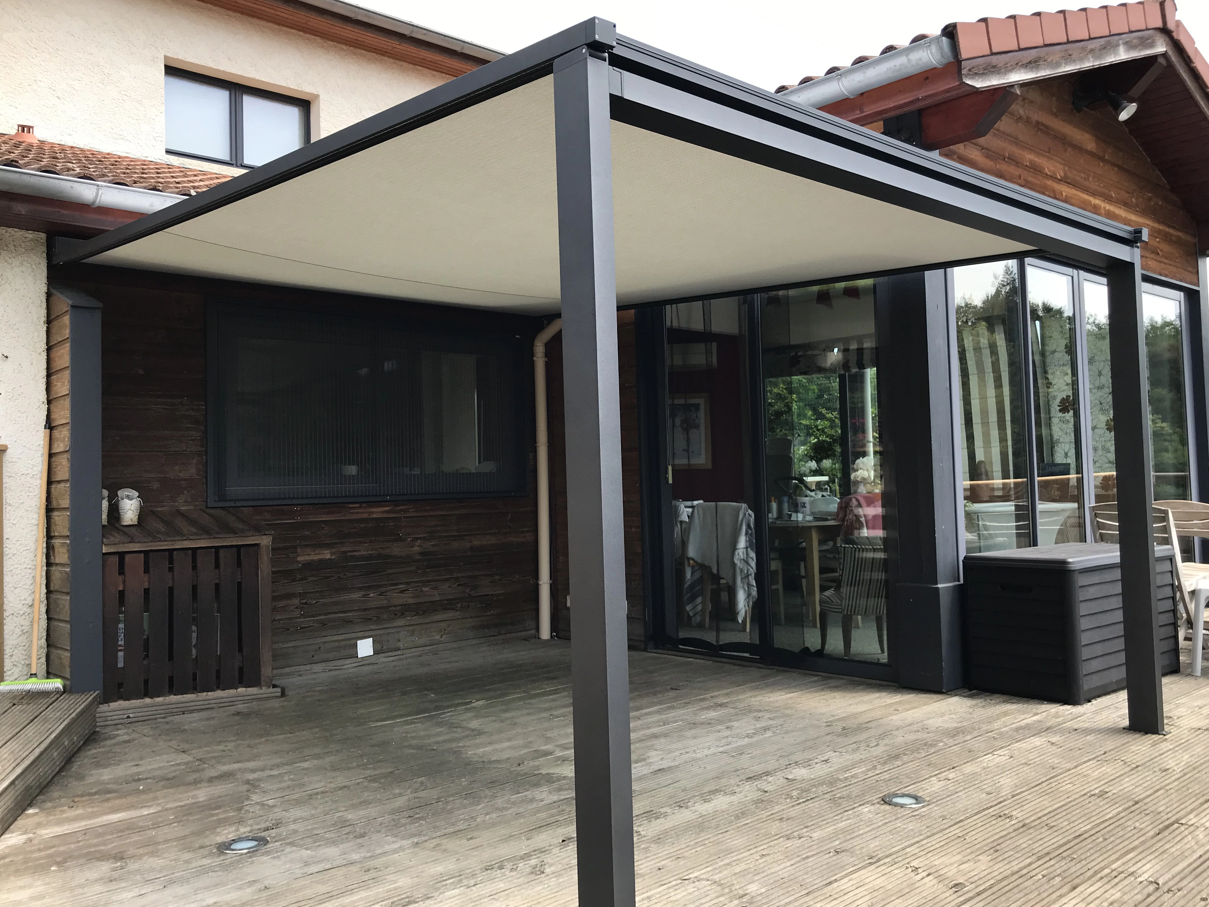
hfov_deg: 61.7
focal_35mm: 29
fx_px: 1013
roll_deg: +1.6
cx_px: 611
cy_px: 440
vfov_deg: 48.2
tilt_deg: +2.5
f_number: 1.8
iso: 20
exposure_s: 1/535
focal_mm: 3.99
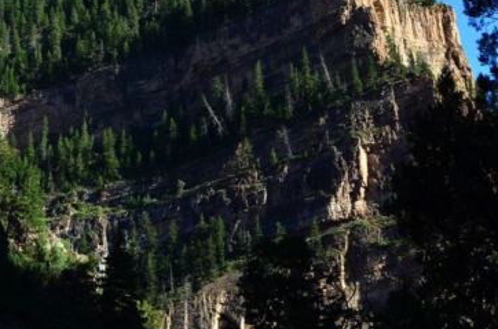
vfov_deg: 14.5
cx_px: 103
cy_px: 63
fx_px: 1281
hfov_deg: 21.7
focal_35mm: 93
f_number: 10
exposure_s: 1/250
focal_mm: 35
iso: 400
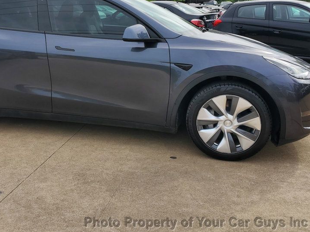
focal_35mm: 37
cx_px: 111
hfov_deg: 49.5
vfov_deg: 38.1
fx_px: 331
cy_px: 72
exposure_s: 1/929
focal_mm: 4.3
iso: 50
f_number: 2.4
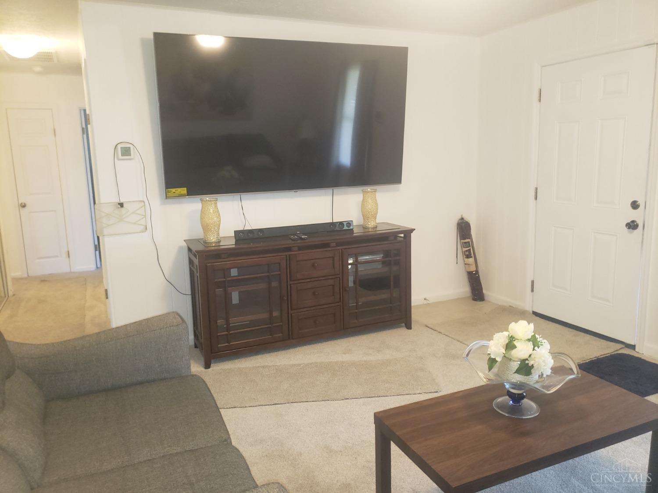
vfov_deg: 53.1
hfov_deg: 67.3
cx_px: 329
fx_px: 494
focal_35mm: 26
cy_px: 246
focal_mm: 4.3
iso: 125
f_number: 1.5
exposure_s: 1/20
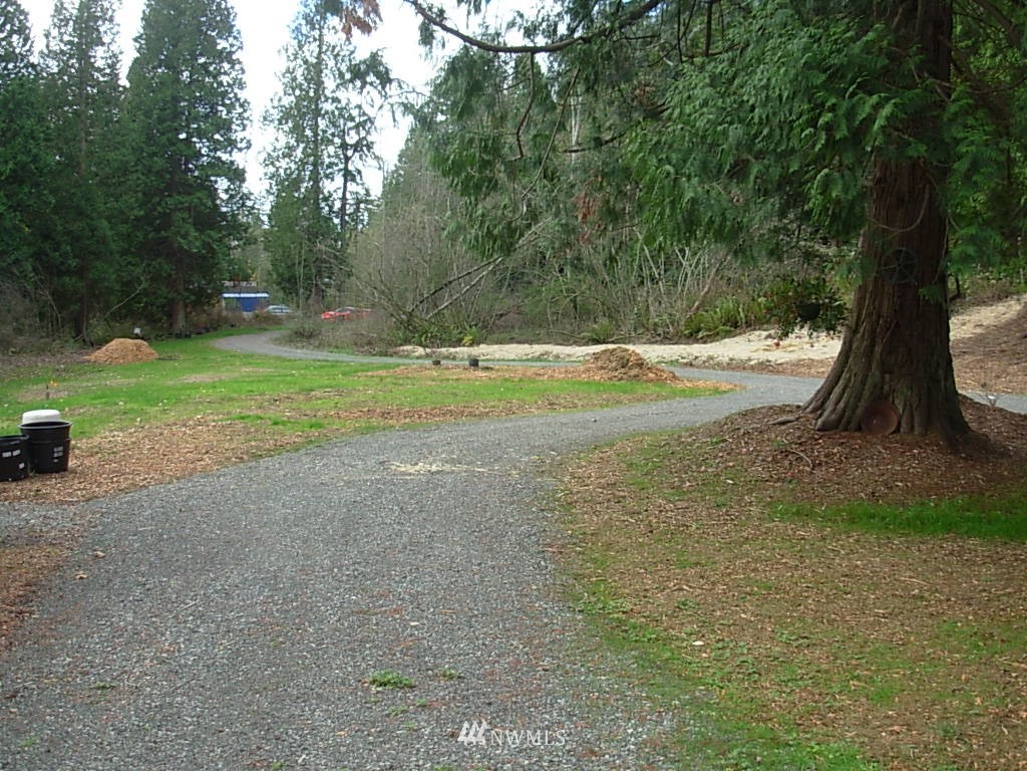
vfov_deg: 37.7
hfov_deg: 49.0
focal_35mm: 38
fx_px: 1127
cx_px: 514
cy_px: 386
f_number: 2.9
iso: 50
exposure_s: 1/140
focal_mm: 6.3
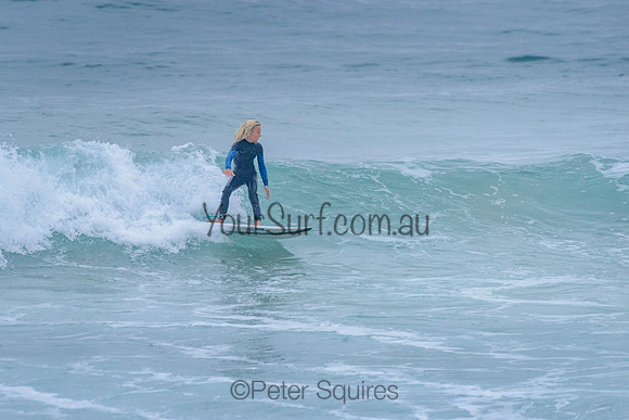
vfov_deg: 2.2
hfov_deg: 3.4
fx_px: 10710
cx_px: 244
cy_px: 169
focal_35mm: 613
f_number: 5.6
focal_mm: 500
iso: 1600
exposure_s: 1/2000
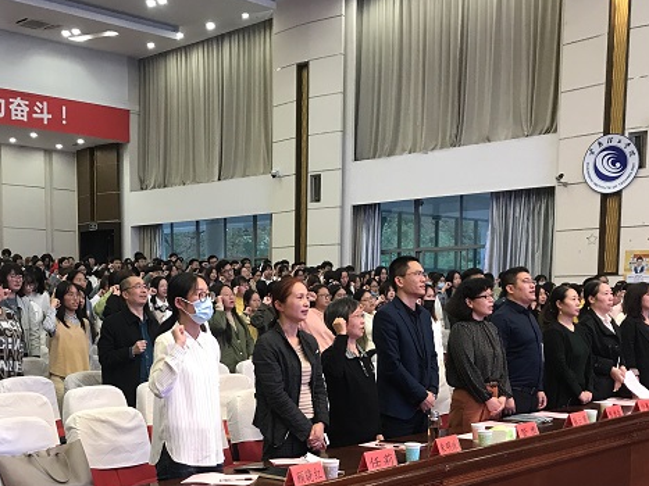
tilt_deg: -6.5
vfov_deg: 29.5
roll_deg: +0.6
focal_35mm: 48
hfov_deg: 39.3
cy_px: 400
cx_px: 222
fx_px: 900
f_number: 1.8
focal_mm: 3.99
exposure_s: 1/17
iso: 40
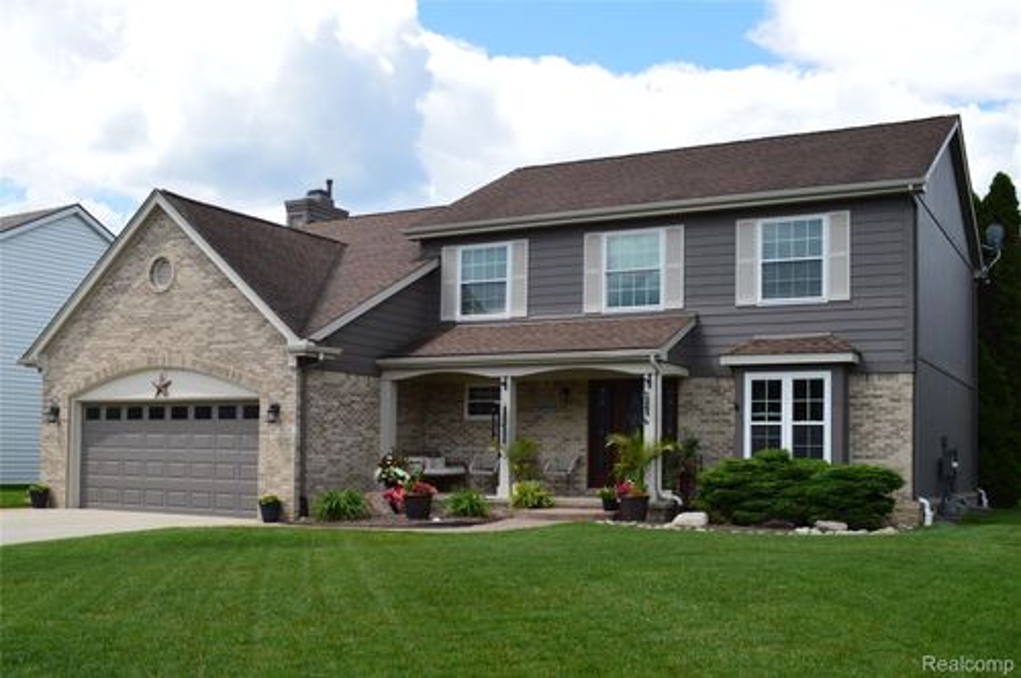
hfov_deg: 62.0
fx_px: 850
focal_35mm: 30
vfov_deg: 43.5
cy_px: 339
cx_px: 510
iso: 400
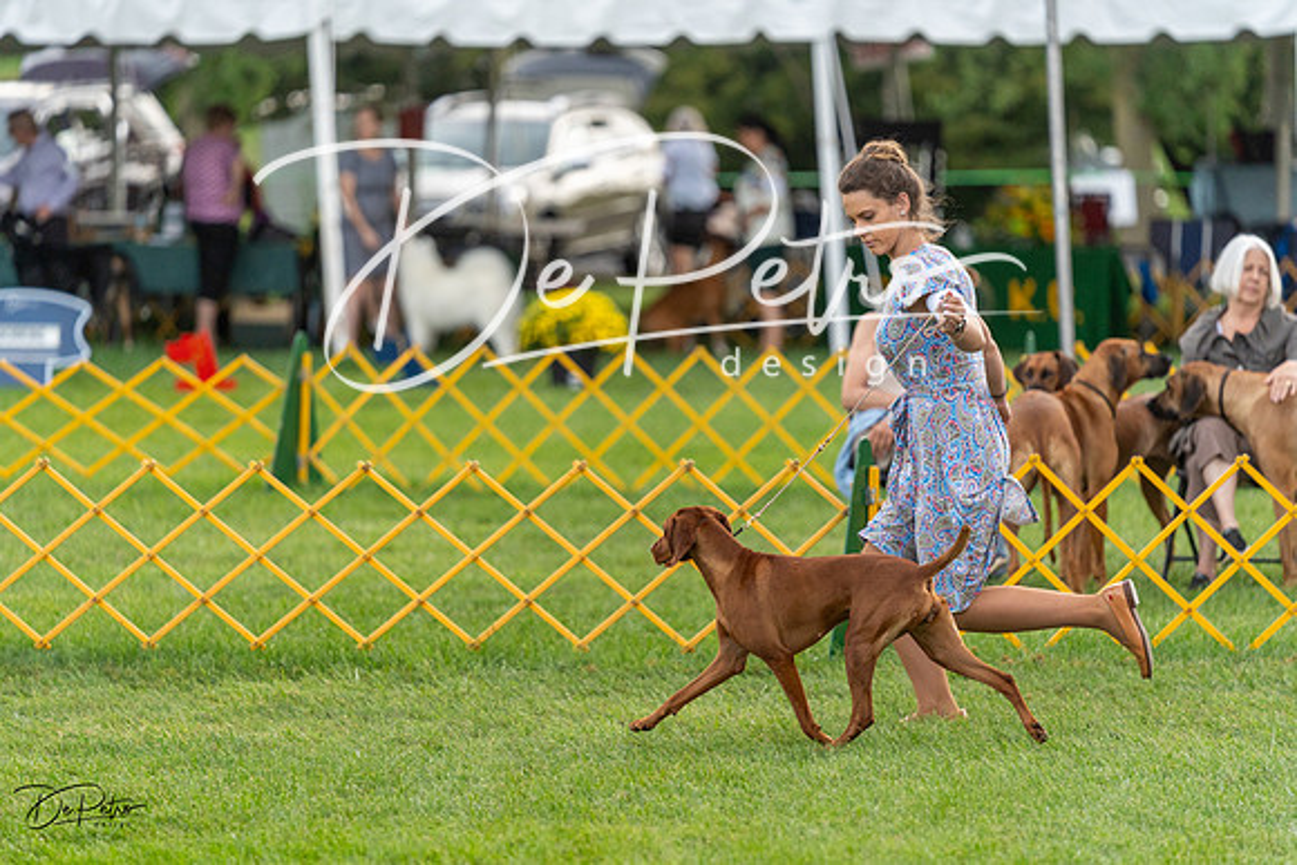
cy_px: 432
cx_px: 648
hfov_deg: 10.3
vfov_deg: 6.9
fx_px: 7207
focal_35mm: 200
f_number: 3.2
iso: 1000
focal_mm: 200
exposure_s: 1/1000
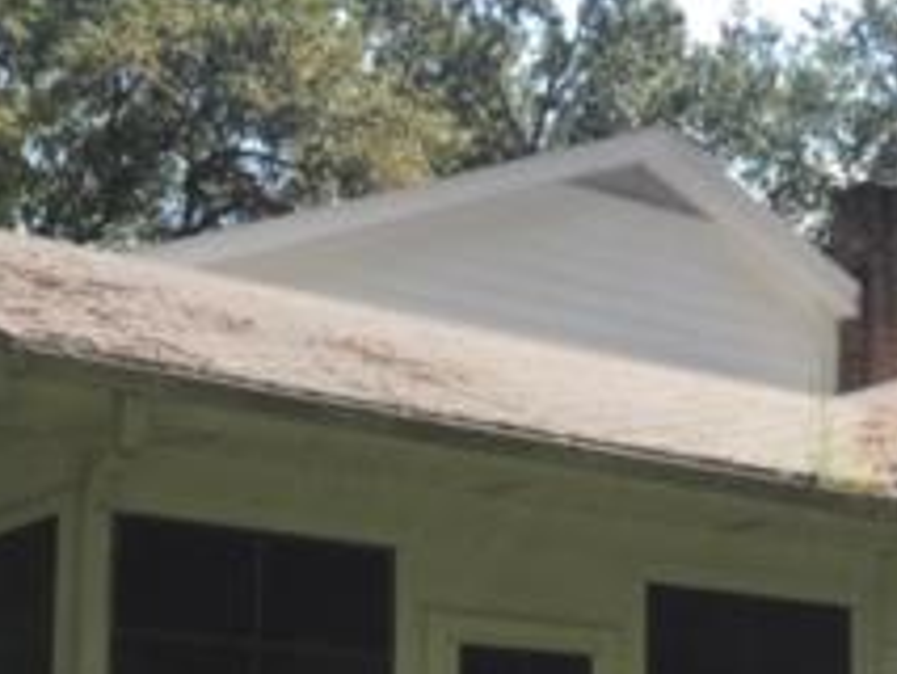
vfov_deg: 17.1
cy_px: 695
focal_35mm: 84
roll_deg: +0.5
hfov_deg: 23.0
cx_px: 699
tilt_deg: +5.8
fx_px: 2178
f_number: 1.8
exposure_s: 1/1153
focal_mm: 3.99
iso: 20
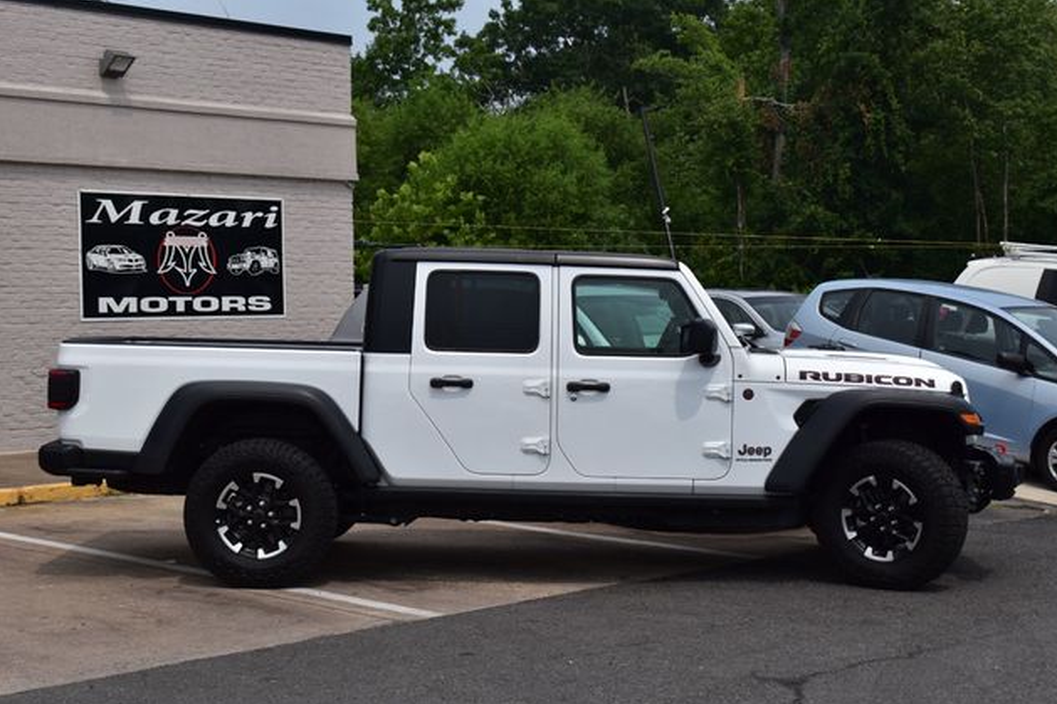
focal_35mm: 58
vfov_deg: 23.4
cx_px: 536
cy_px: 356
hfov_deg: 34.5
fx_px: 1702
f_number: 11
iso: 220
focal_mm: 38
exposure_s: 1/500
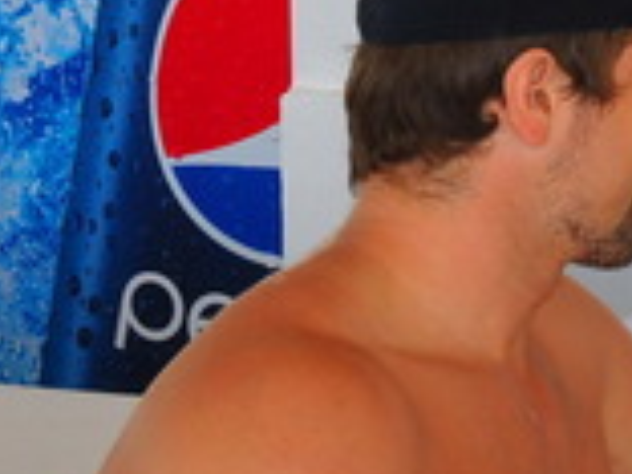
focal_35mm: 324
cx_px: 1325
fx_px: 5915
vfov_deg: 4.6
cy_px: -75
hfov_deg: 5.9
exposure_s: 1/200
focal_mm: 44
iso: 250
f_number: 9
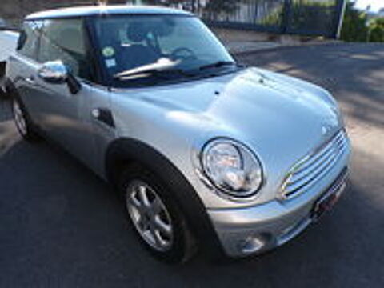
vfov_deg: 56.8
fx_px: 266
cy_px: 144
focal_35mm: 24
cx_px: 192
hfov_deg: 71.6
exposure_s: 1/170
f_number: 4.4
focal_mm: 4.3
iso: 100
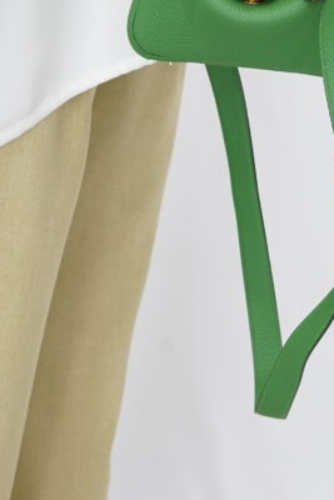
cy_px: 85
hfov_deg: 10.7
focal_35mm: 128
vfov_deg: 15.9
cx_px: 97
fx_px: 1780
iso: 640
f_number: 6.3
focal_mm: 50
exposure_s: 1/10
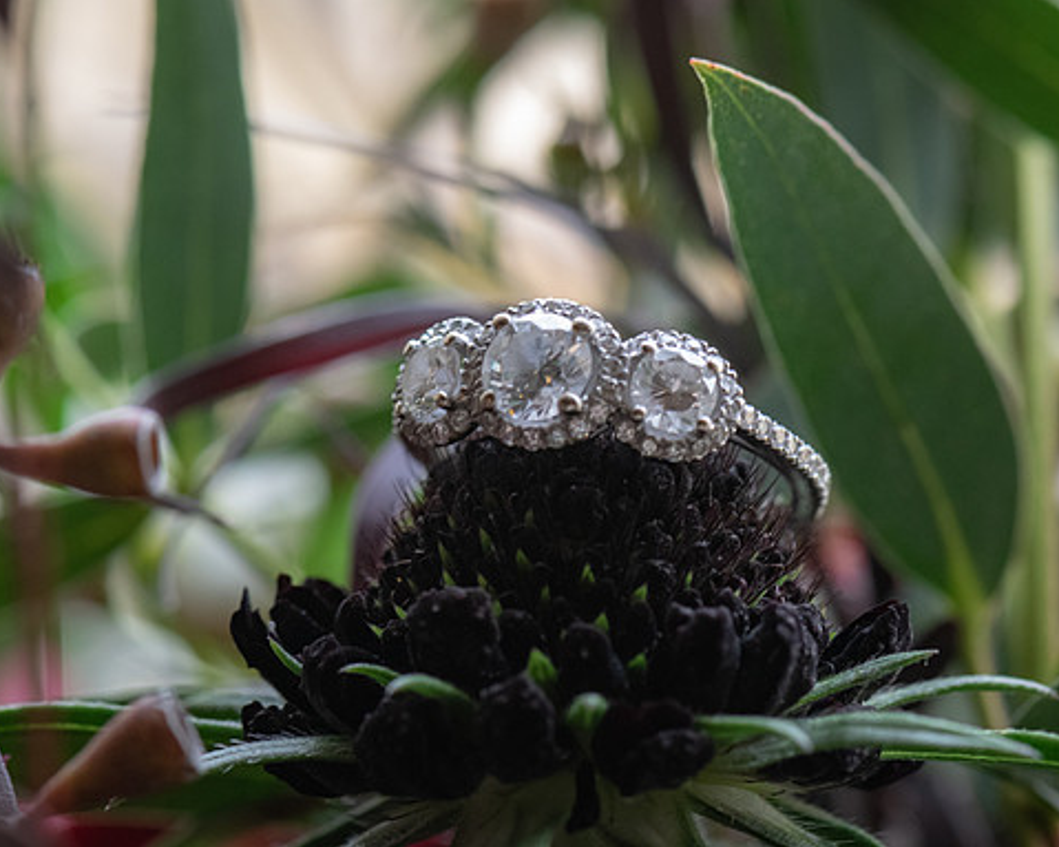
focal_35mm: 179
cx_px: 557
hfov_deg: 10.8
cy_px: 426
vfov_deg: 8.6
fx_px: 5609
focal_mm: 105
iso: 1600
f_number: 10
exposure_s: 1/80
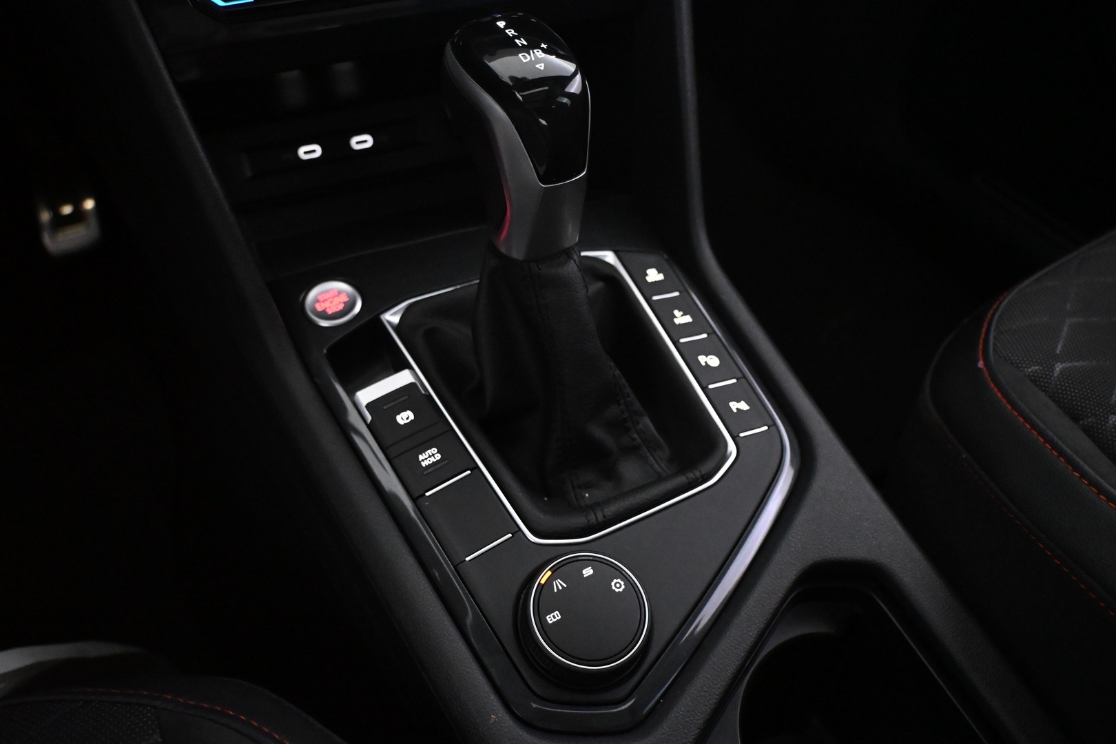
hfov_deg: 61.9
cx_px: 558
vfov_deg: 43.6
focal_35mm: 30
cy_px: 372
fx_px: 930
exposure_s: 1/60
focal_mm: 20
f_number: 3.8
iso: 6400
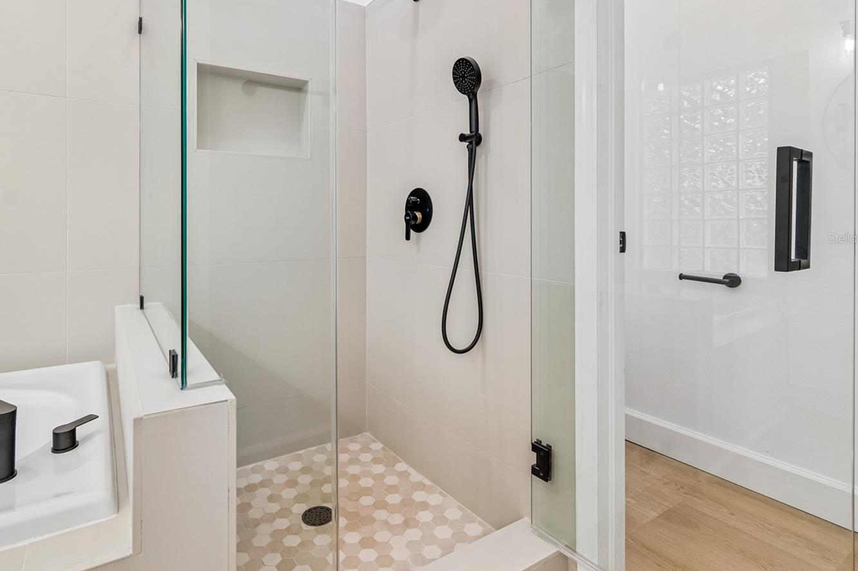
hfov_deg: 89.5
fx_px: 429
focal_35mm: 18
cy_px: 238
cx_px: 371
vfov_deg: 66.9
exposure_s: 1/8
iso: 100
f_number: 7.1
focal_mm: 10
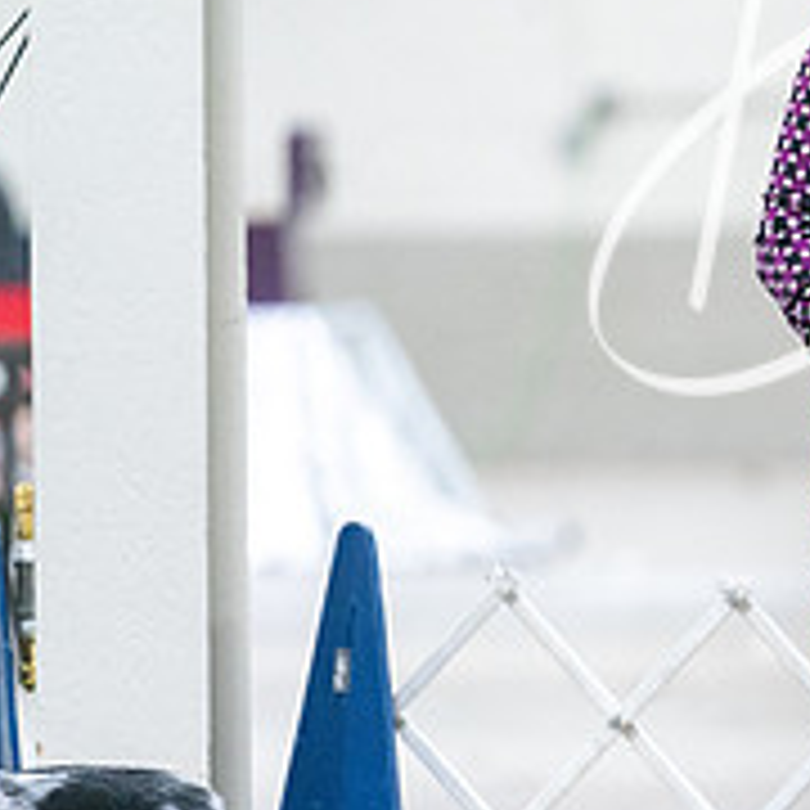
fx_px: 13131
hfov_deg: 3.5
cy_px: 475
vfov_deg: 3.5
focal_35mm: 496
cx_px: 1242
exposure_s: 1/200
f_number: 2.8
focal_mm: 181
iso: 5000
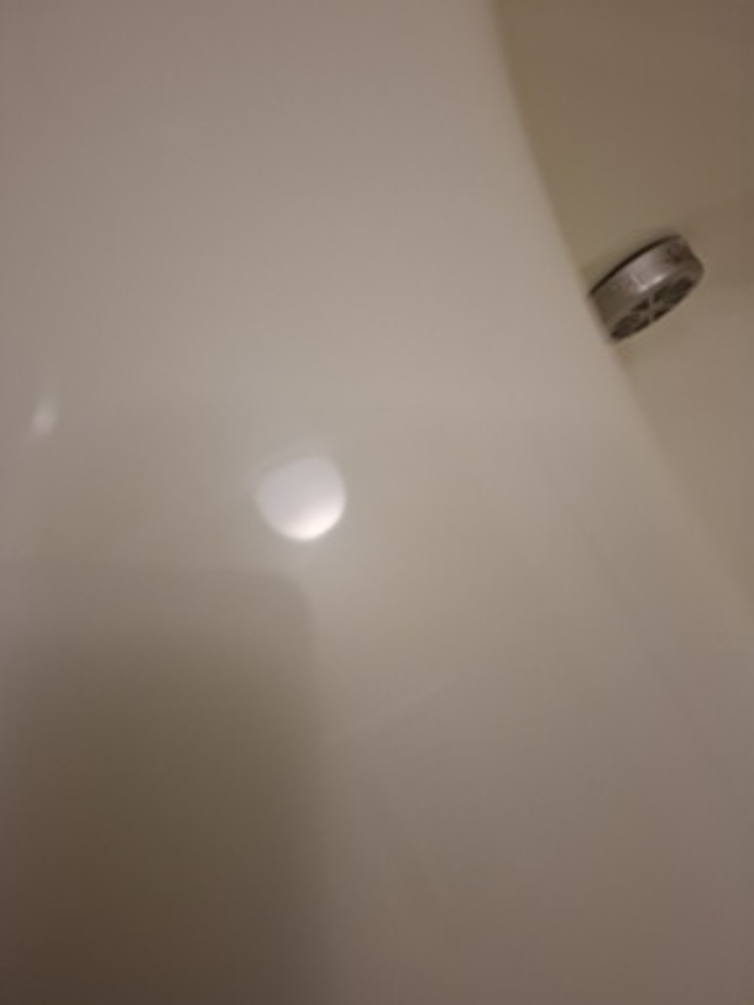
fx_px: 668
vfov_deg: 73.9
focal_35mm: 23
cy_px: 502
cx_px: 377
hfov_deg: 58.9
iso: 320
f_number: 1.8
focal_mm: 5.54
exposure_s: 1/50
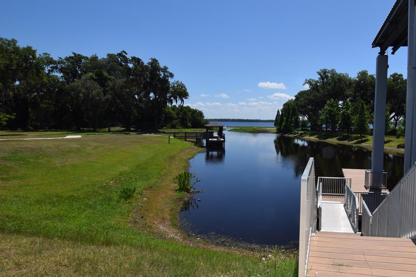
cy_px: 146
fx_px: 254
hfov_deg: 74.8
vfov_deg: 57.2
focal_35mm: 22
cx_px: 294
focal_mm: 10
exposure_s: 1/200
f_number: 11
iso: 100
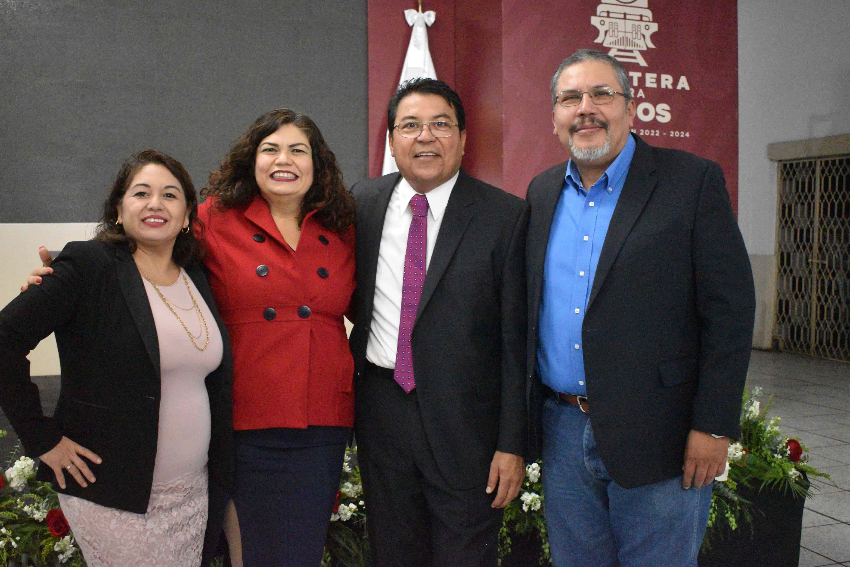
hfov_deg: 47.9
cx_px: 425
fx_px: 956
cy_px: 284
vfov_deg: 33.0
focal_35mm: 40
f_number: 4
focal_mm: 27
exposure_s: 1/125
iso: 10000
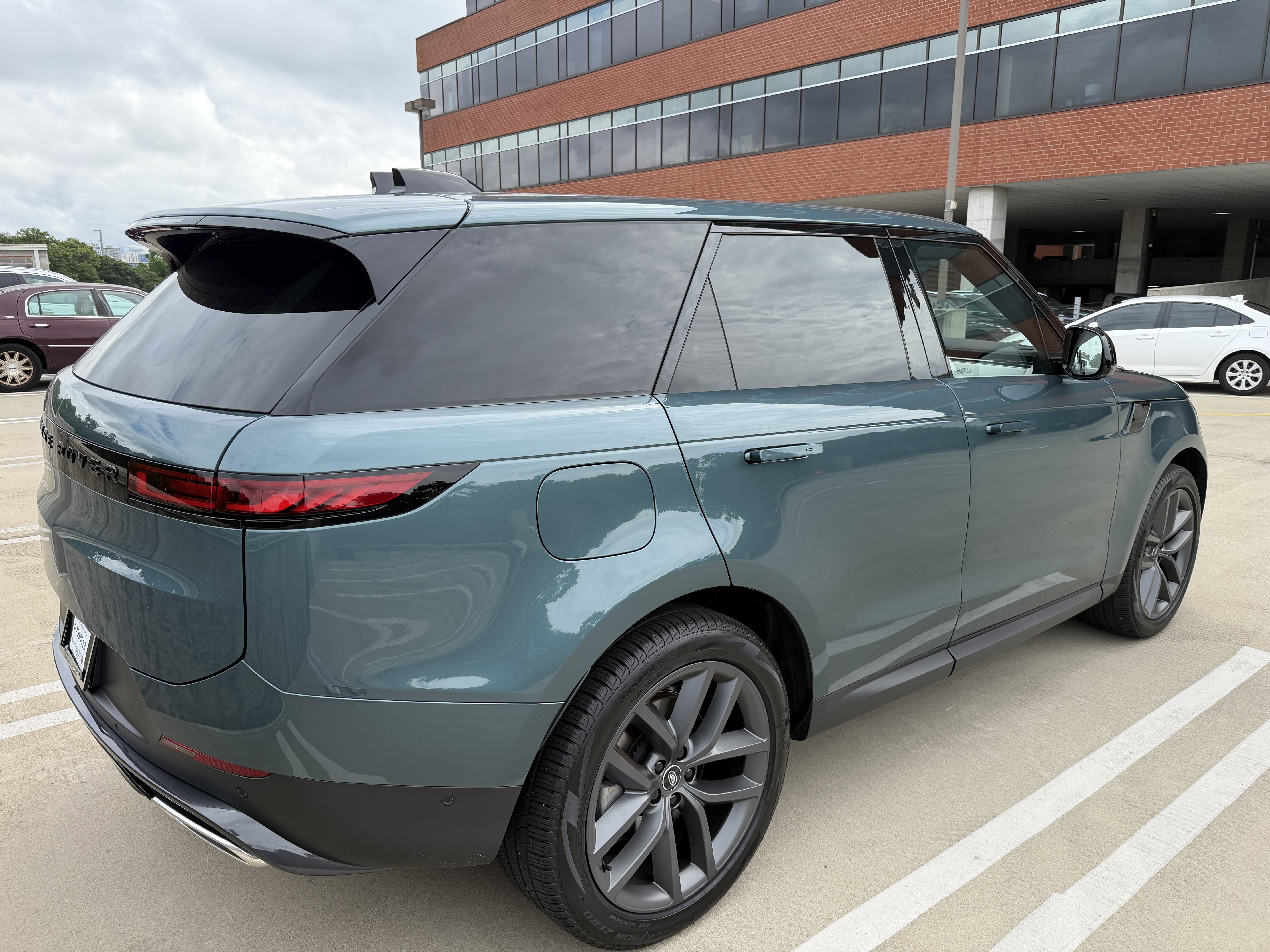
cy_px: 476
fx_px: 881
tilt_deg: -12.4
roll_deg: -0.2
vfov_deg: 56.8
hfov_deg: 71.6
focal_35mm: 24
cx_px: 635
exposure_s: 1/2169
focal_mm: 6.76
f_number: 1.78
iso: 100
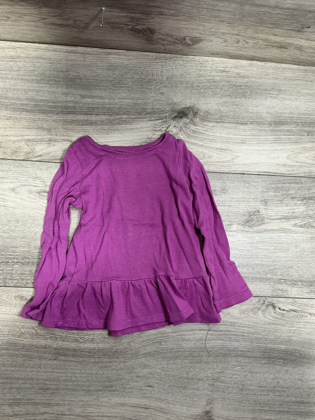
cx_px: 158
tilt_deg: -83.5
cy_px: 210
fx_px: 352
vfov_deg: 61.7
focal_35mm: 29
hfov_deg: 48.2
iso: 50
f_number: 1.8
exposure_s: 1/50
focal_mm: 3
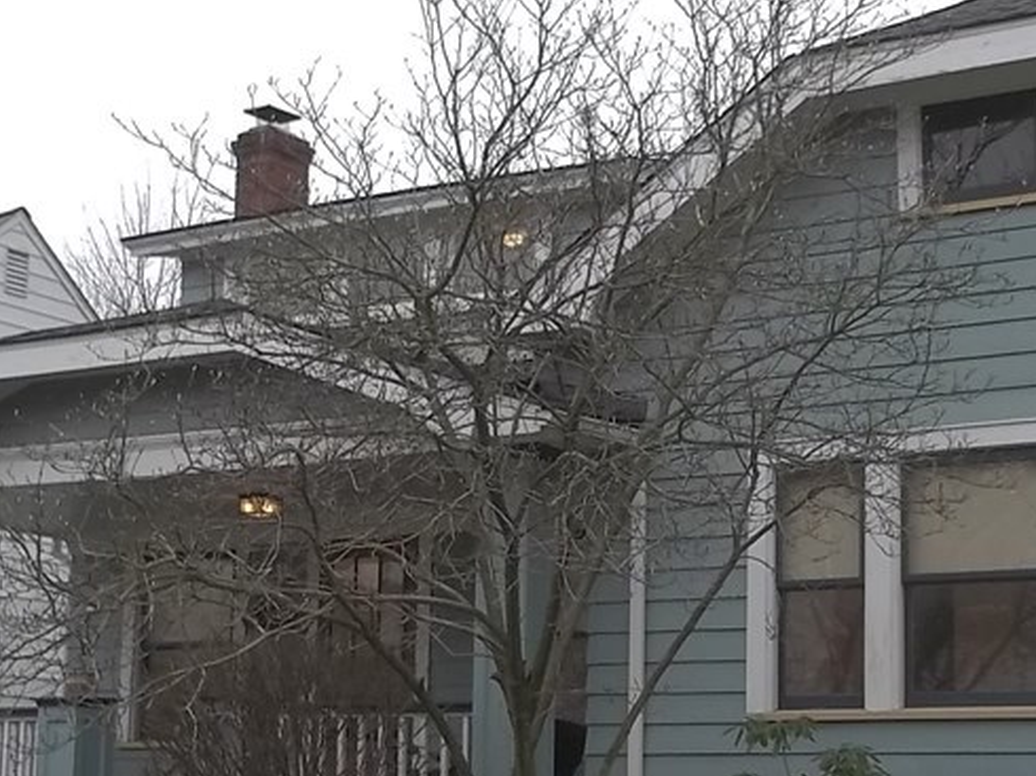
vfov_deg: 21.3
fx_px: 2064
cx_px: 639
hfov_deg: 28.1
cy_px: 438
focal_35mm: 69
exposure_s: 1/80
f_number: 3.3
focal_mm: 5.9
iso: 80
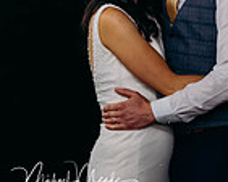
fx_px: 2215
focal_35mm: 328
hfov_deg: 5.9
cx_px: 70
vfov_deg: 4.7
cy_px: -109
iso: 400
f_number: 1.4
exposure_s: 1/125
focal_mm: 85
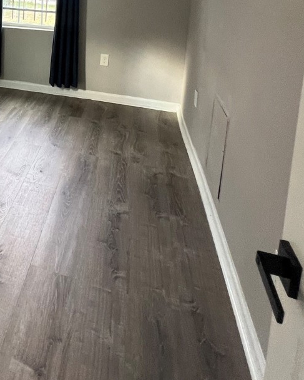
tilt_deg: -7.4
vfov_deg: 47.2
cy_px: 8
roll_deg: +0.6
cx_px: -12
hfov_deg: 39.3
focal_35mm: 32
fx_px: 360
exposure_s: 1/60
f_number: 1.8
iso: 160
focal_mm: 1.57
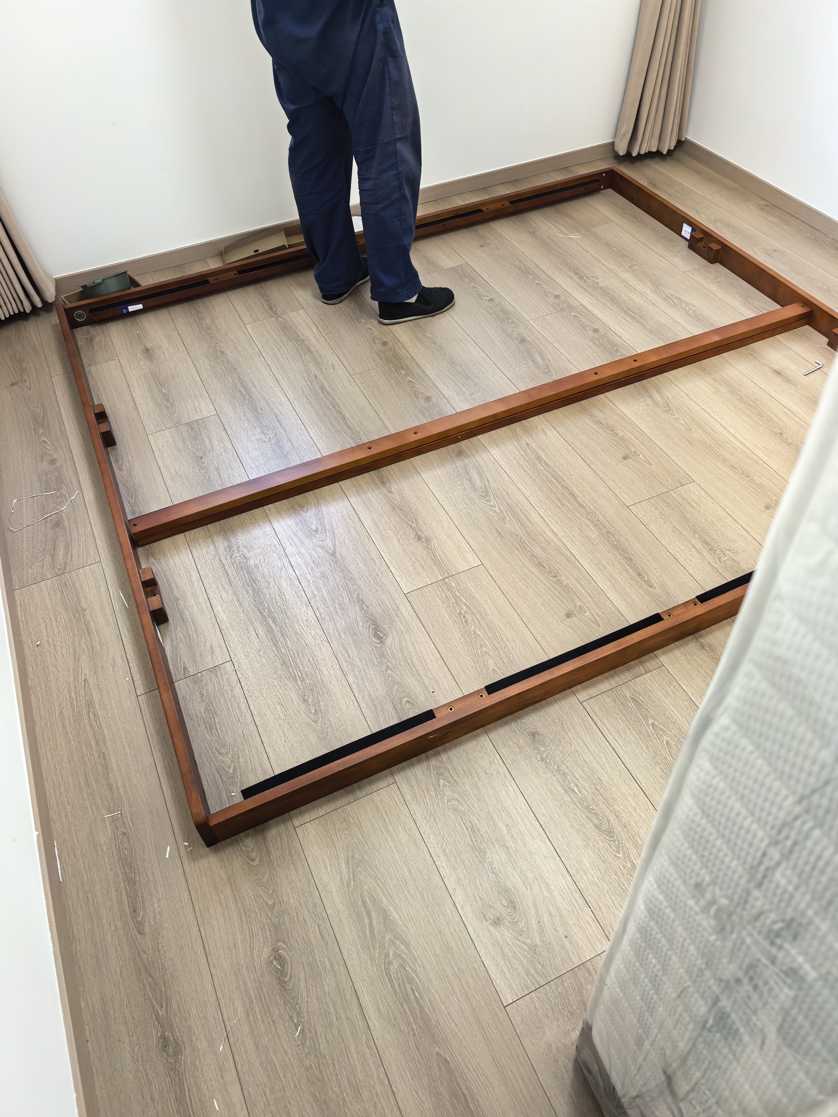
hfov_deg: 56.8
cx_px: 419
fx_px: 775
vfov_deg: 71.6
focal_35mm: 24
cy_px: 558
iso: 100
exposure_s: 1/100
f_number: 1.6
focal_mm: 8.5
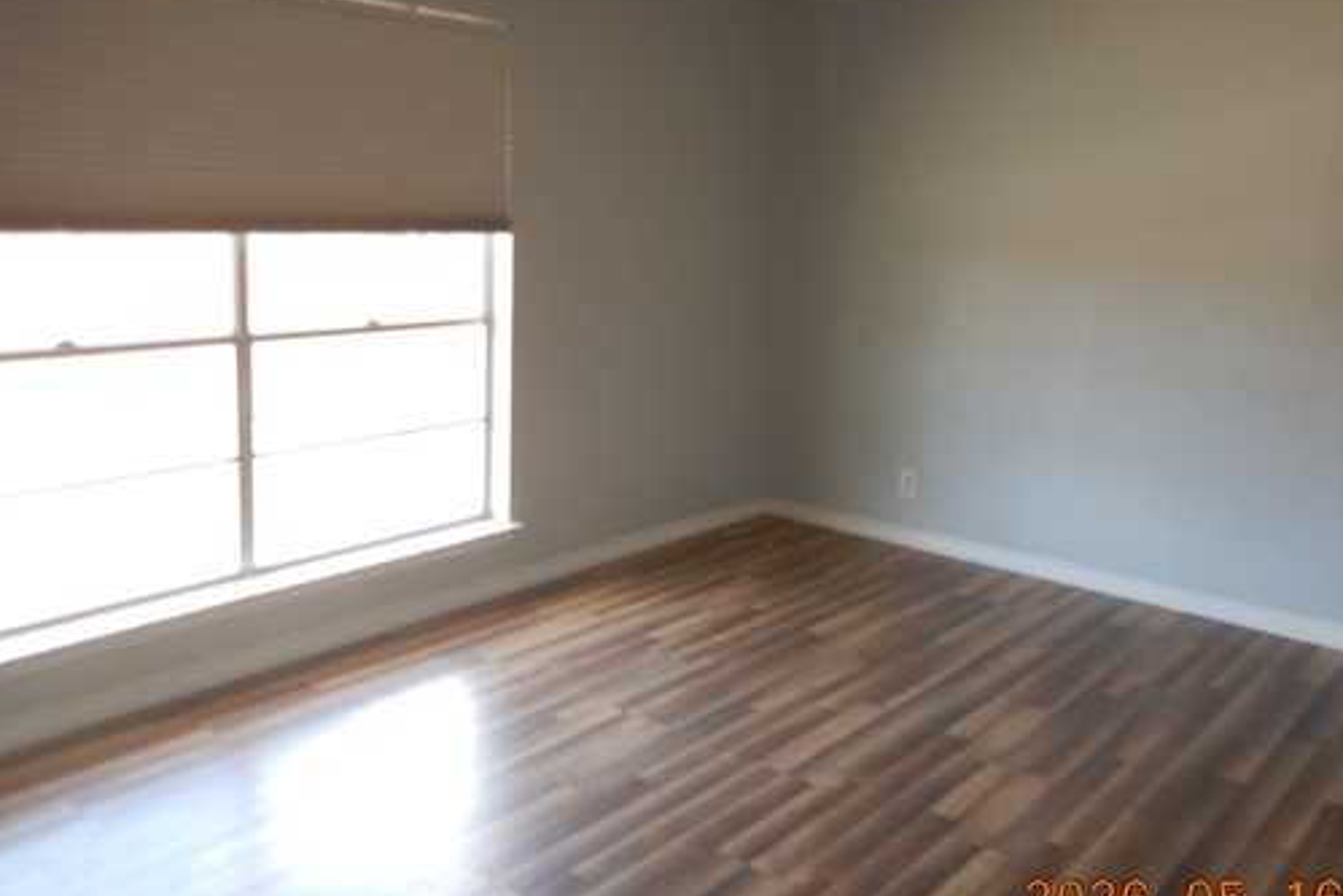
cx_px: 751
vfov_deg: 41.1
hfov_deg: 58.5
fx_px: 1194
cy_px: 390
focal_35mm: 32
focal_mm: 4.3
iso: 125
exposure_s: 1/60
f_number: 2.8
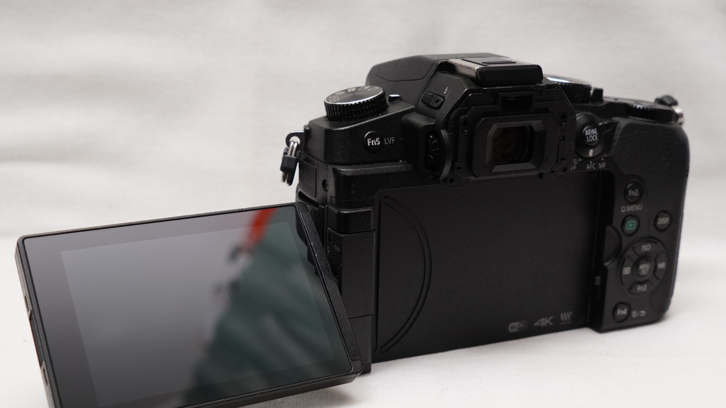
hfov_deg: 40.6
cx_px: 362
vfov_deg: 23.4
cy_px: 244
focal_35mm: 51
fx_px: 982
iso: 800
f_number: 8
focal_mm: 32
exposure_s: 1/60
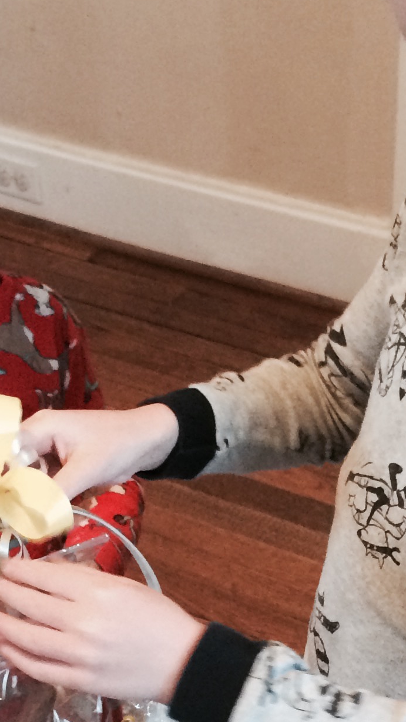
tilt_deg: -43.5
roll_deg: +3.6
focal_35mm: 84
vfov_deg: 24.5
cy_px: 660
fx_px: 1607
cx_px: 211
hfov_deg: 14.4
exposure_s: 1/24
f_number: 2.2
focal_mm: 4.15
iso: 250
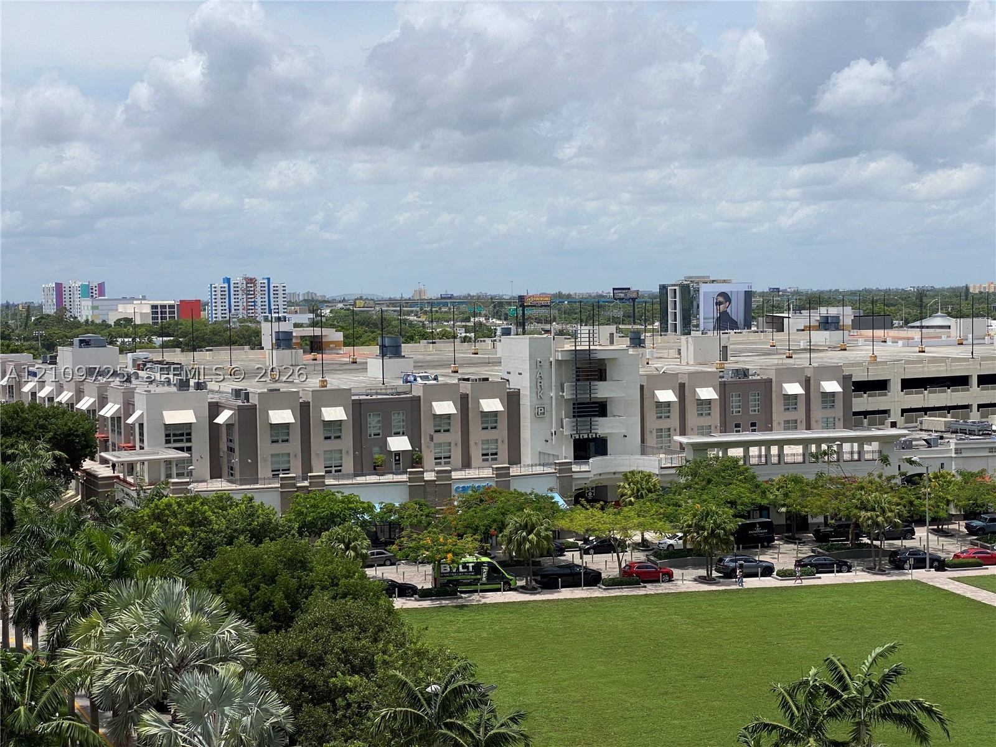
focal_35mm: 52
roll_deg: +1.2
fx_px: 1496
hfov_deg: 36.8
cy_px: 374
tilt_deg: -6.3
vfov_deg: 28.0
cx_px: 498
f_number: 2
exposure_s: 1/2994
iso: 20
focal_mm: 6
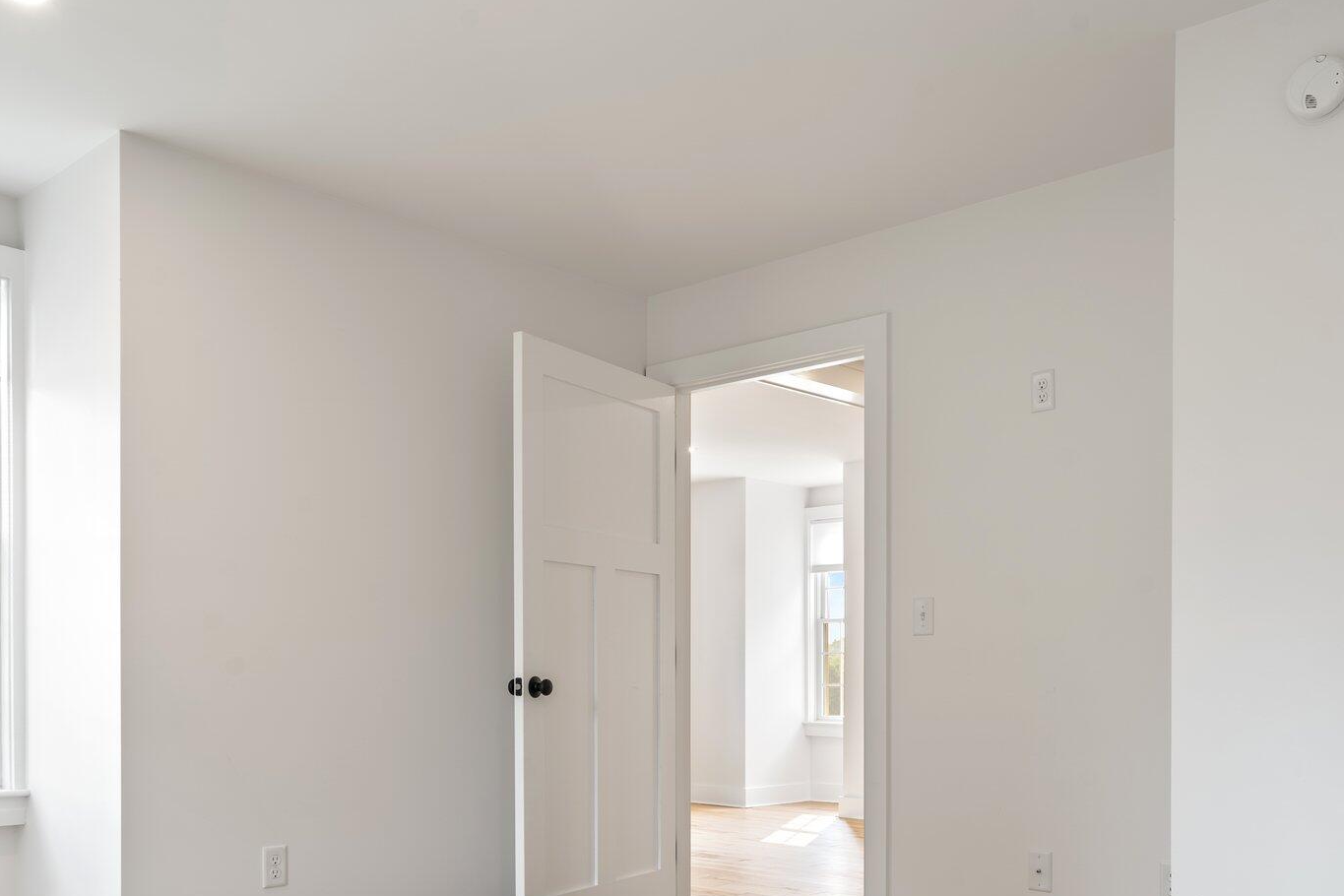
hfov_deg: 57.2
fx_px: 1232
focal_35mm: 33
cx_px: 723
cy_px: 668
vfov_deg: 39.0
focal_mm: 22
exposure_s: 1
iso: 80
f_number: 9
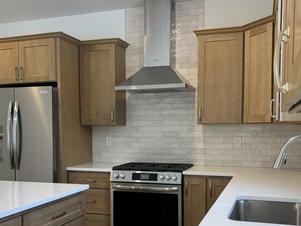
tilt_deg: -3.9
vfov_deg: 34.0
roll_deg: +0.0
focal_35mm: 42
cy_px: 151
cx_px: 138
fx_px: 365
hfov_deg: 44.8
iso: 80
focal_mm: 5.96
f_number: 1.6
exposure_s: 1/120
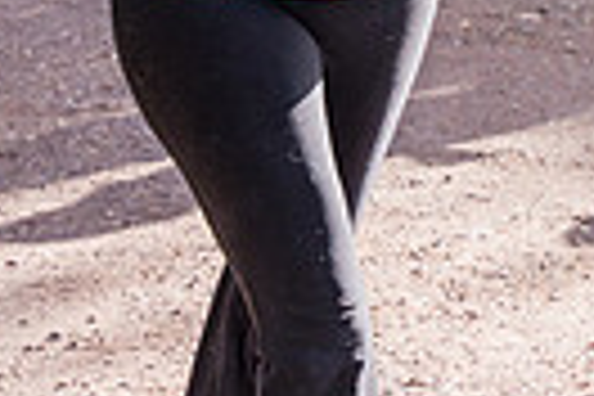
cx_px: 1130
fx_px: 5082
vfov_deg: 4.4
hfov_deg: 6.5
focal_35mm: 308
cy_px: -335
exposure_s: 1/500
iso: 800
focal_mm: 70
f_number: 5
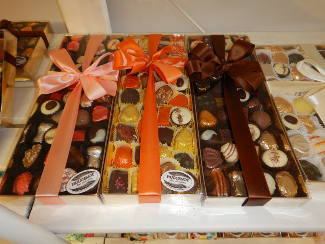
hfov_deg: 71.6
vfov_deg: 56.8
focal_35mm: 24
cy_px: 122
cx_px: 162
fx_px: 225
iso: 200
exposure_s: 1/30
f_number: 2.8
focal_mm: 4.3
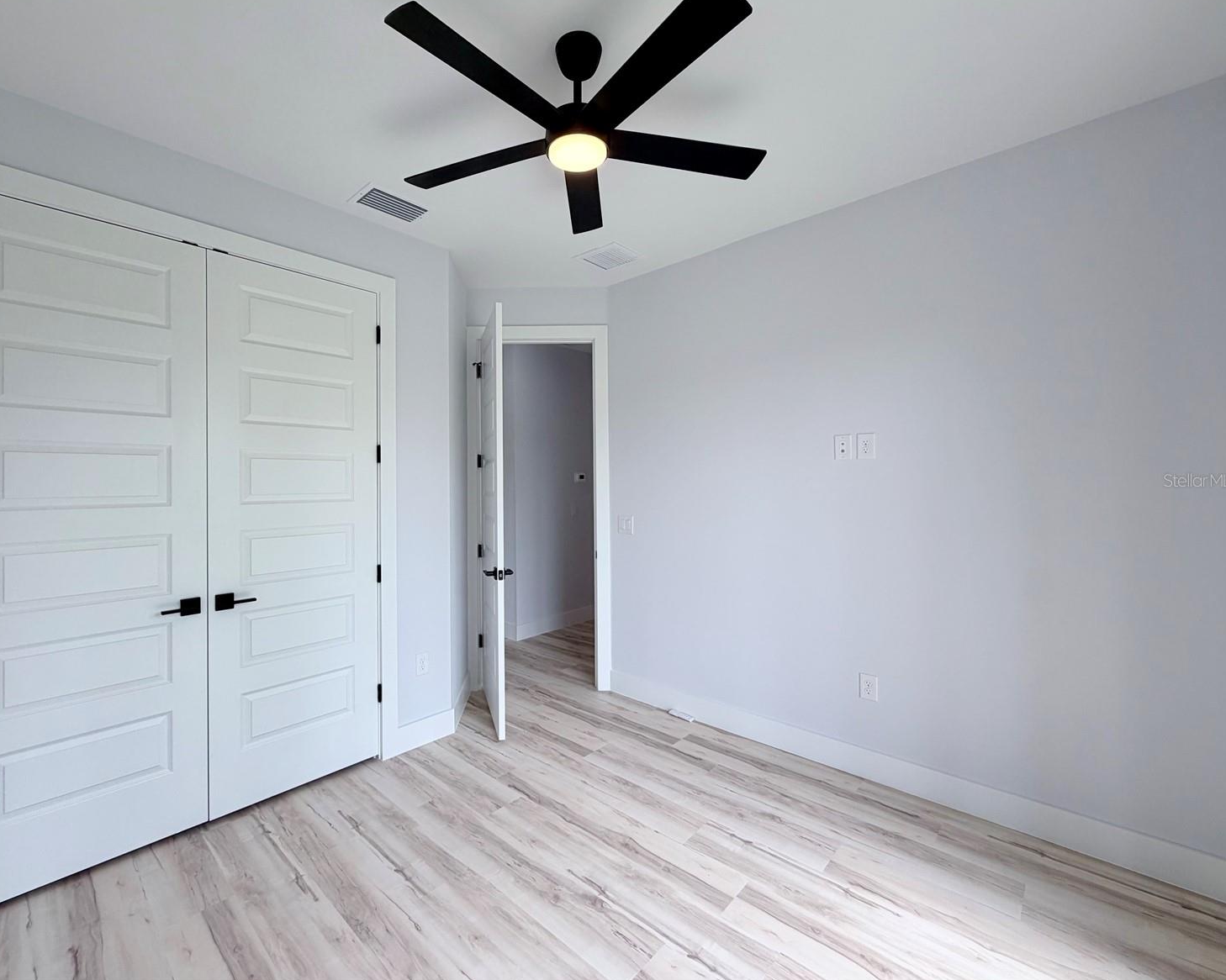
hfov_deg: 96.6
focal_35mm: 15
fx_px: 544
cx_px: 570
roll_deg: +1.3
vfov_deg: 84.0
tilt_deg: +1.4
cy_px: 480
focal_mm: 2.22
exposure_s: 1/212
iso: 40
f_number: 2.2
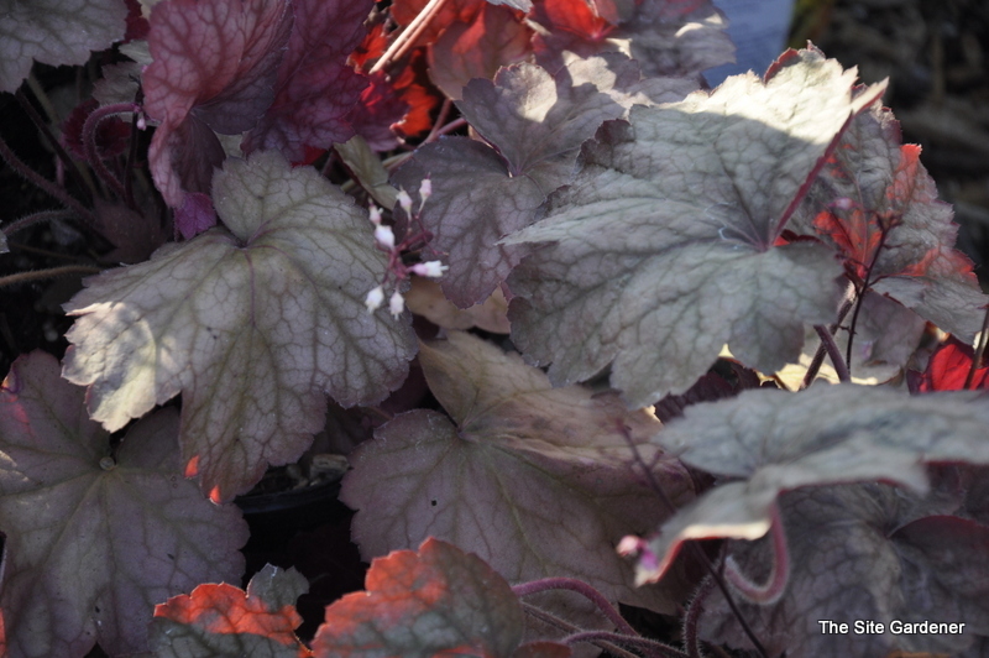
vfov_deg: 8.7
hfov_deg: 13.1
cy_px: 329
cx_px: 494
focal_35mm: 158
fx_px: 4323
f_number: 5.6
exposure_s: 1/250
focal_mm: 105
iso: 500
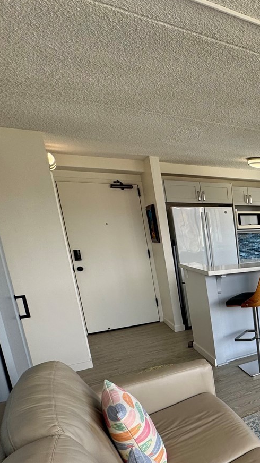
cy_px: 299
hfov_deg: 29.3
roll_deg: +0.9
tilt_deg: -12.6
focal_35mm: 28
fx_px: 343
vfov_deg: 66.5
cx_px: 371
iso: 40
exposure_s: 1/120
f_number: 2.2
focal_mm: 2.22
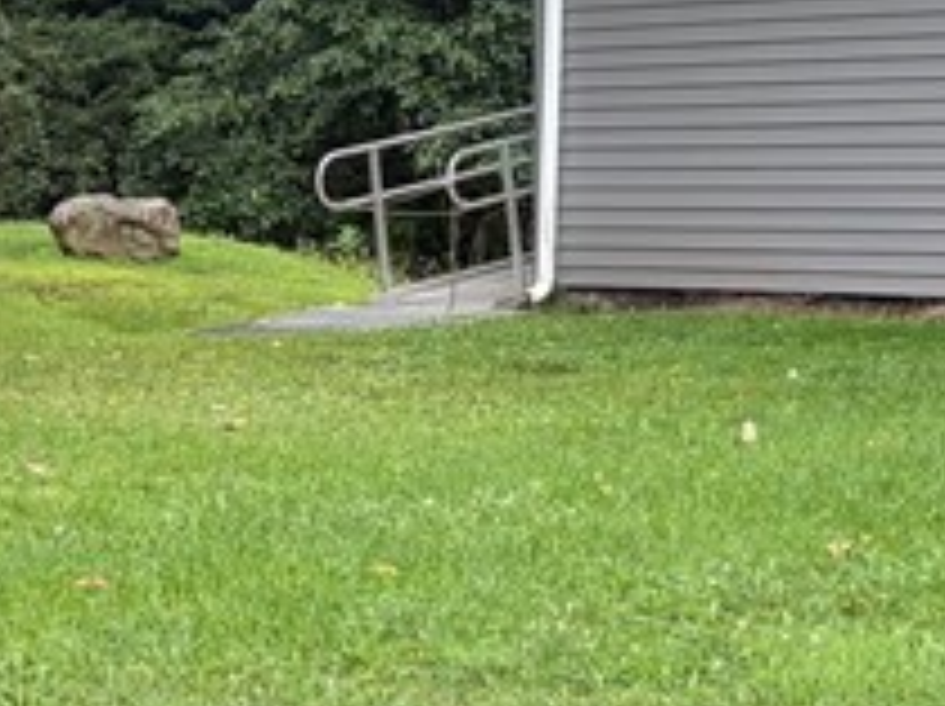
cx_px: -108
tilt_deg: -7.5
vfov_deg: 11.6
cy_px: 544
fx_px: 3463
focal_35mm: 127
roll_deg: +2.1
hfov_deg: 15.1
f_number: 1.6
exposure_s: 1/438
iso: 50
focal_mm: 5.96
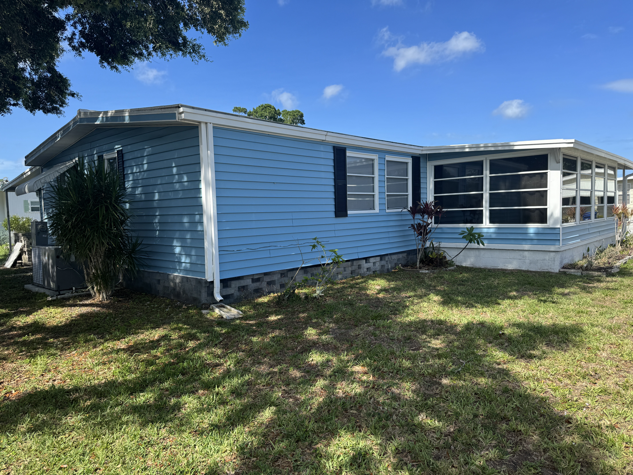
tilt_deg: -4.6
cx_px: 316
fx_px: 439
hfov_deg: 71.6
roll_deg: +1.2
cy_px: 238
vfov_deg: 56.8
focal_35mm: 24
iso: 80
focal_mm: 6.76
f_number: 1.78
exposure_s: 1/2604
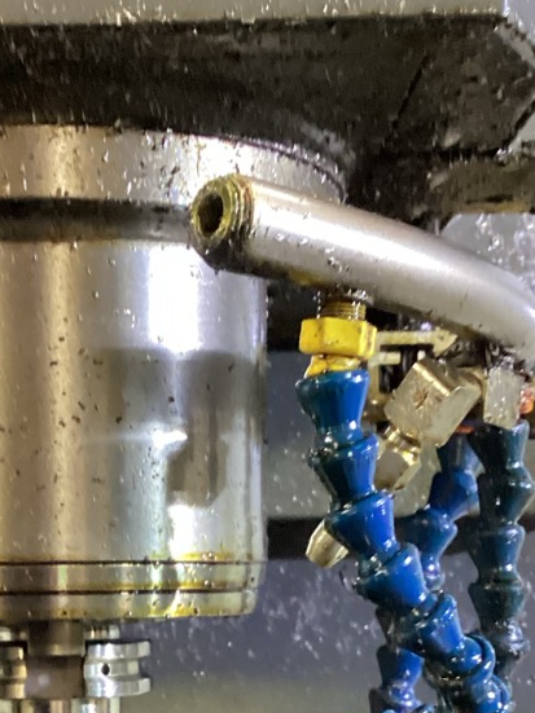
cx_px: 127
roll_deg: +0.1
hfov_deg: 20.3
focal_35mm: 72
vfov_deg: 25.7
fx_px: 1484
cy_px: 707
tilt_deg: -6.3
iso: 500
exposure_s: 1/30
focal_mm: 3.3
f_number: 2.4
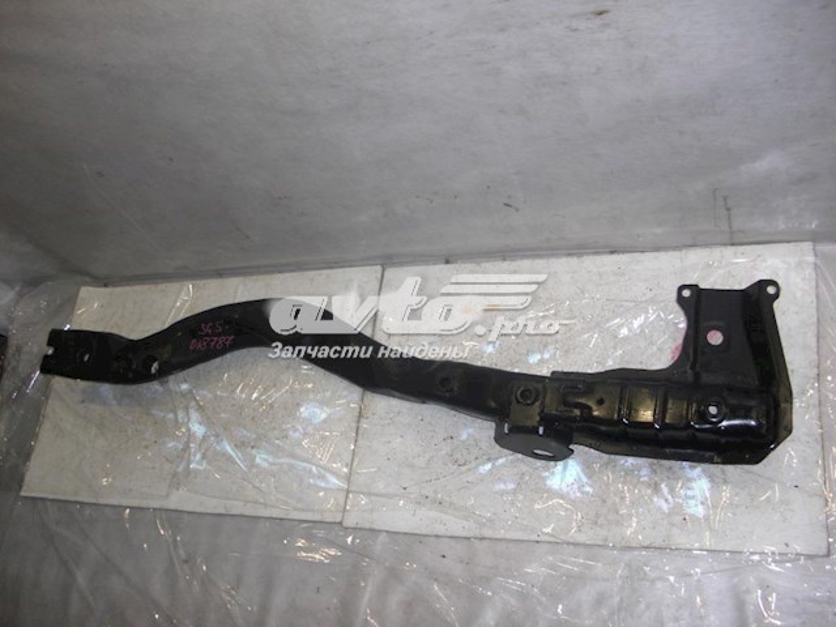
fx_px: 869
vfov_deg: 39.7
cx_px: 418
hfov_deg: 51.4
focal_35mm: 36
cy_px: 314
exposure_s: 1/60
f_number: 2.8
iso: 100
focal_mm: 6.3
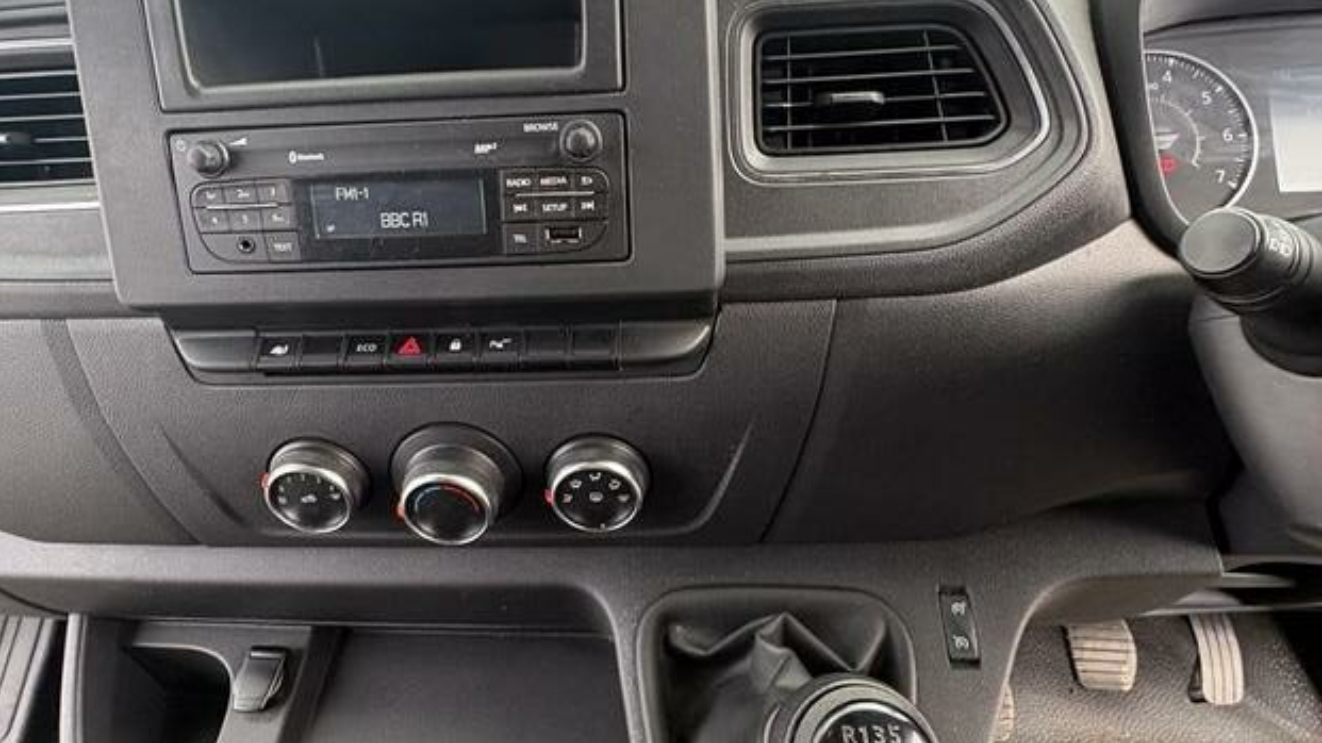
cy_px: 336
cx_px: 609
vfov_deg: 51.4
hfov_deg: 81.1
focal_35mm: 22
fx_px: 771
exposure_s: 1/92
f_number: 2.2
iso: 200
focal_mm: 2.22
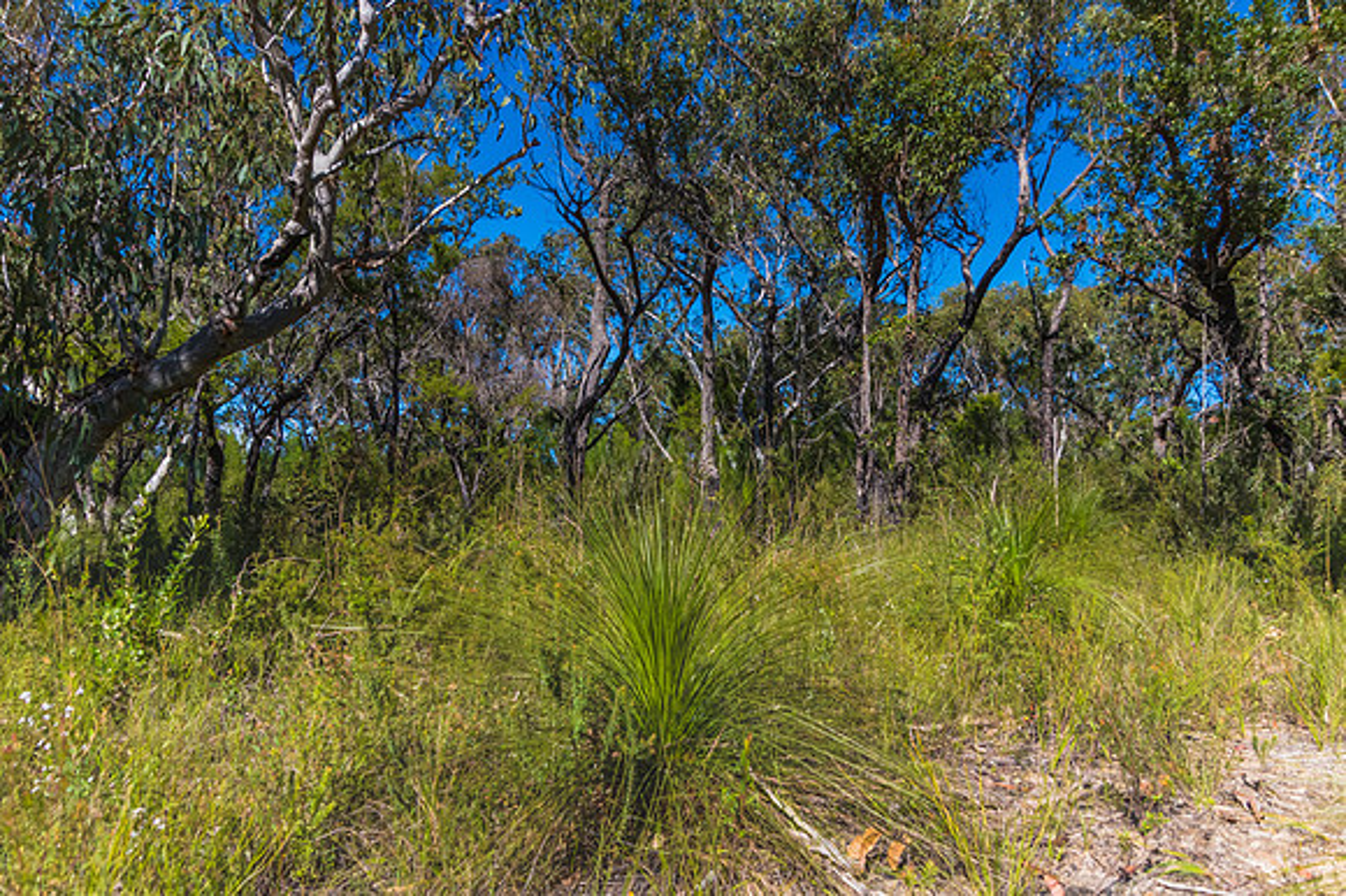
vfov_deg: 47.9
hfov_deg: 67.4
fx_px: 1009
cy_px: 448
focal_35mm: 27
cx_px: 673
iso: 400
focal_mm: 18
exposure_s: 1/2500
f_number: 5
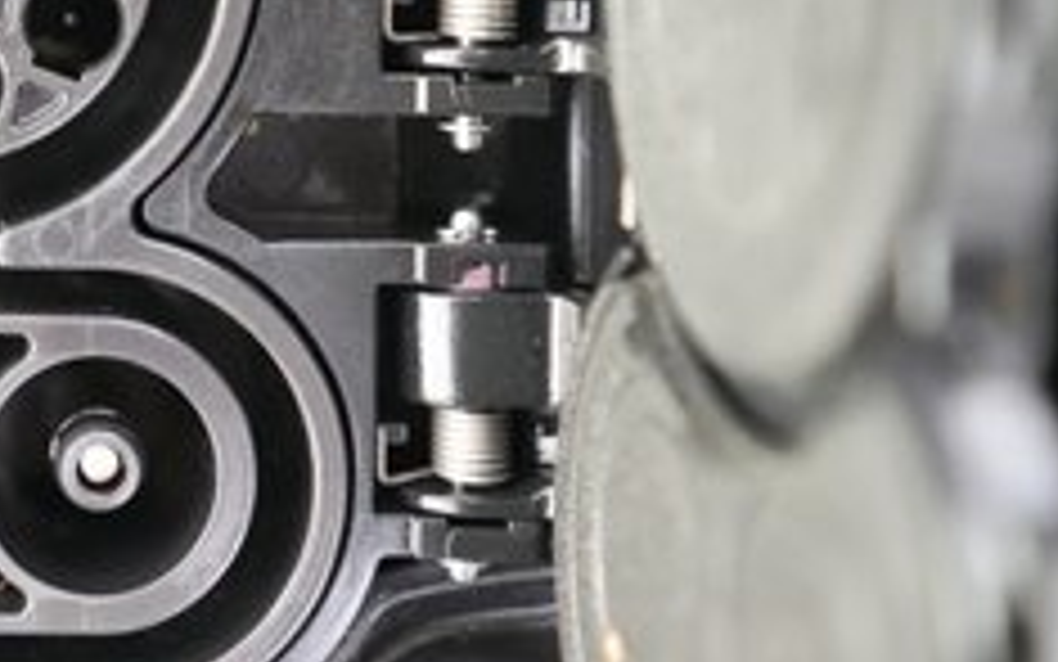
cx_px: -36
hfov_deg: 26.8
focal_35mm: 72
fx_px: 2077
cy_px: 113
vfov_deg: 17.9
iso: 12800
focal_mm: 26
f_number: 2.8
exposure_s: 1/25
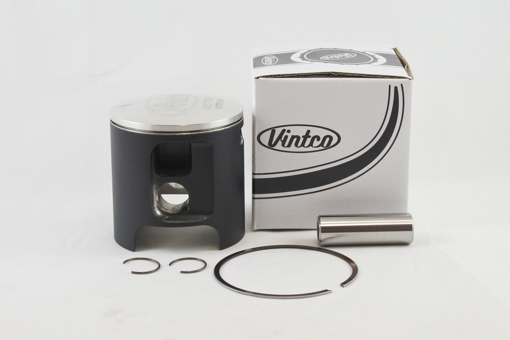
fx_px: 765
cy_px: 170
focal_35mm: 54
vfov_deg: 25.1
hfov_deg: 36.9
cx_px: 255
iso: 500
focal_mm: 20.1
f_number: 4.8
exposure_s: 1/125
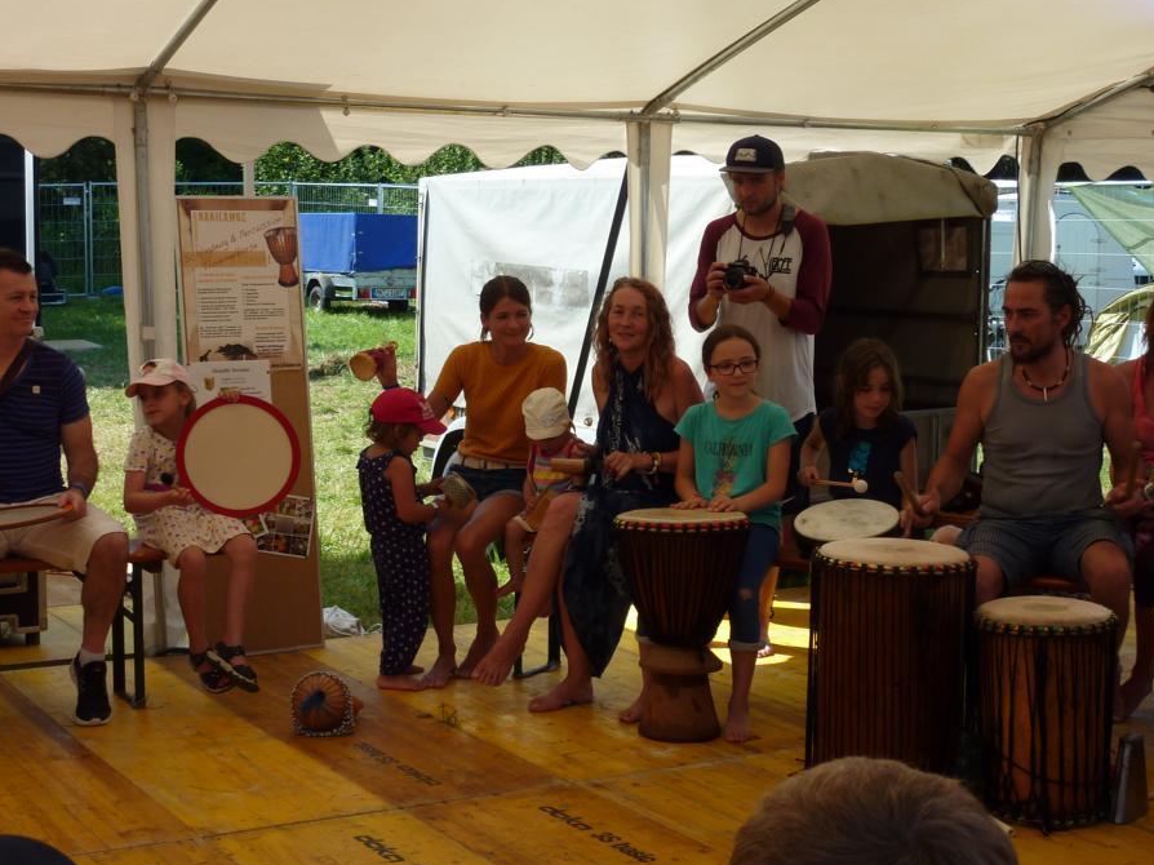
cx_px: 547
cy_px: 407
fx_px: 1833
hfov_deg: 34.9
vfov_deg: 26.5
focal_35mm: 55
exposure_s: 1/320
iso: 80
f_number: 4
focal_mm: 7.9
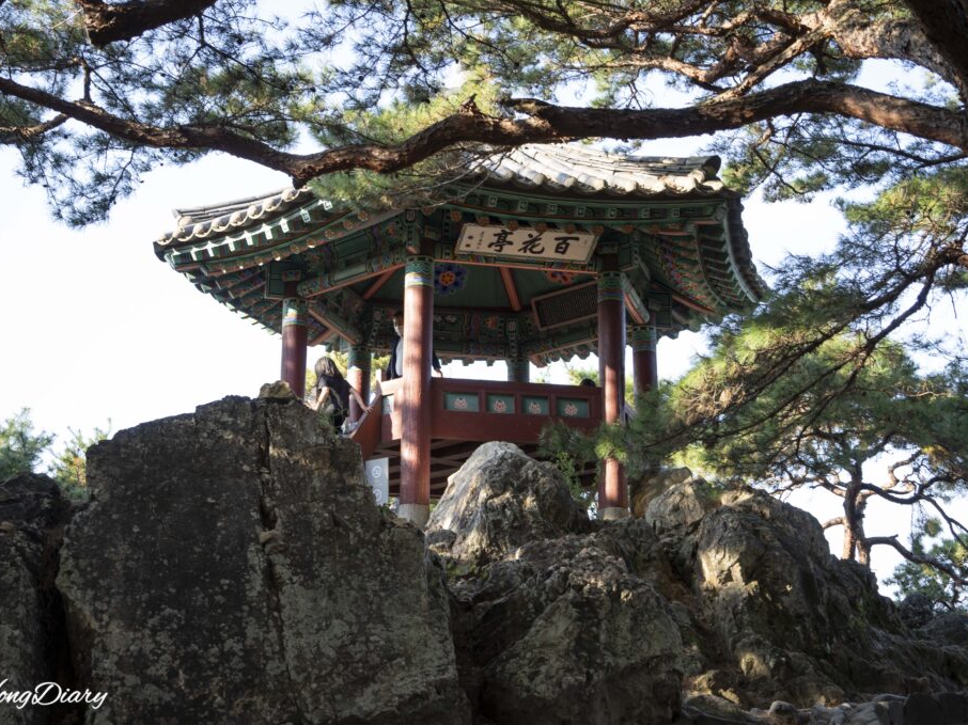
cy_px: 364
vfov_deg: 29.1
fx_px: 1398
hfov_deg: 38.2
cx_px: 484
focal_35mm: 50
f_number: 5.6
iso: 125
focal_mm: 46
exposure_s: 1/60
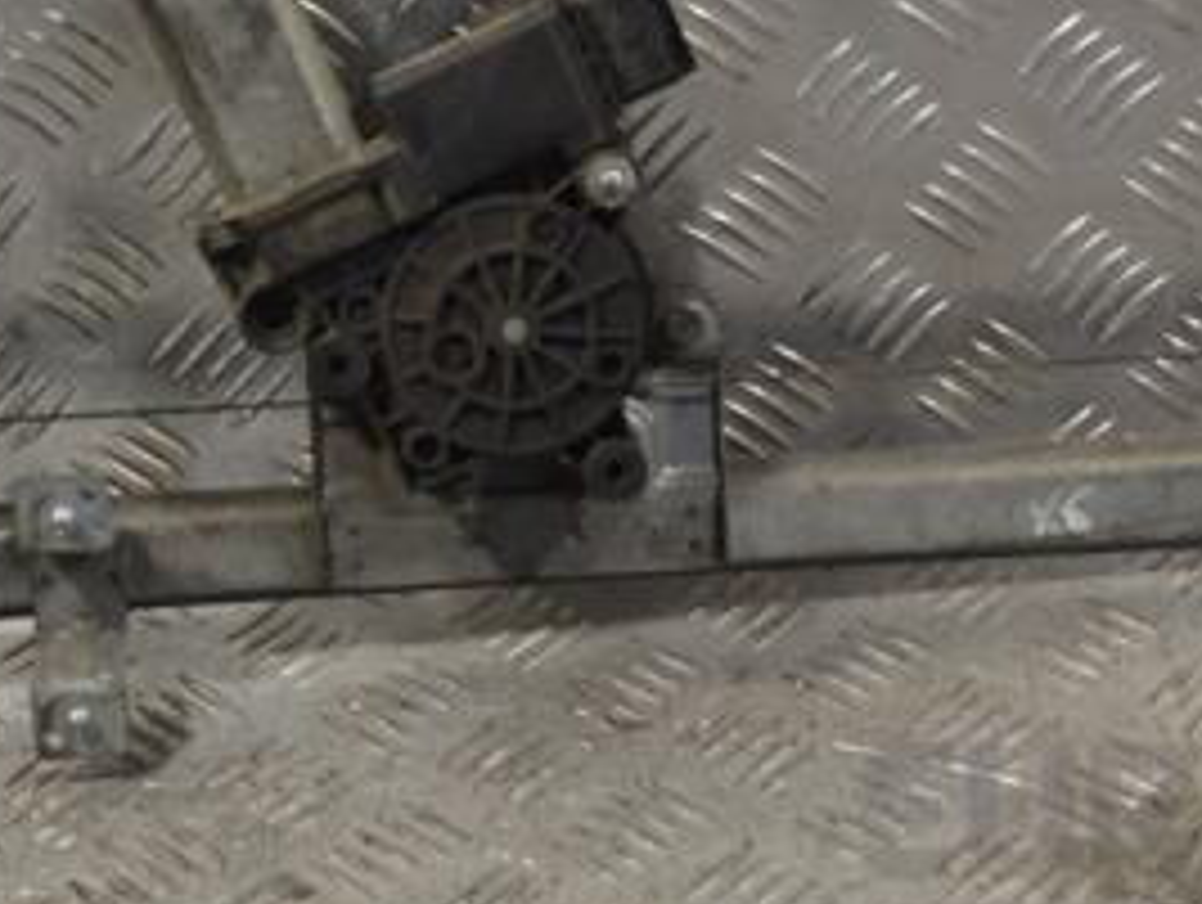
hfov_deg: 17.8
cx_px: 779
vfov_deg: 13.4
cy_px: 211
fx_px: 3825
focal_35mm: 110
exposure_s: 1/100
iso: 400
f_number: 5
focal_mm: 34
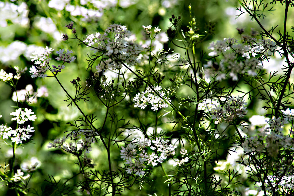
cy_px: 98
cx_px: 147
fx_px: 2206
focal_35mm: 270
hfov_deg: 7.6
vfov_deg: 5.1
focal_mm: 270
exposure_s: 1/100
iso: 125
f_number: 13
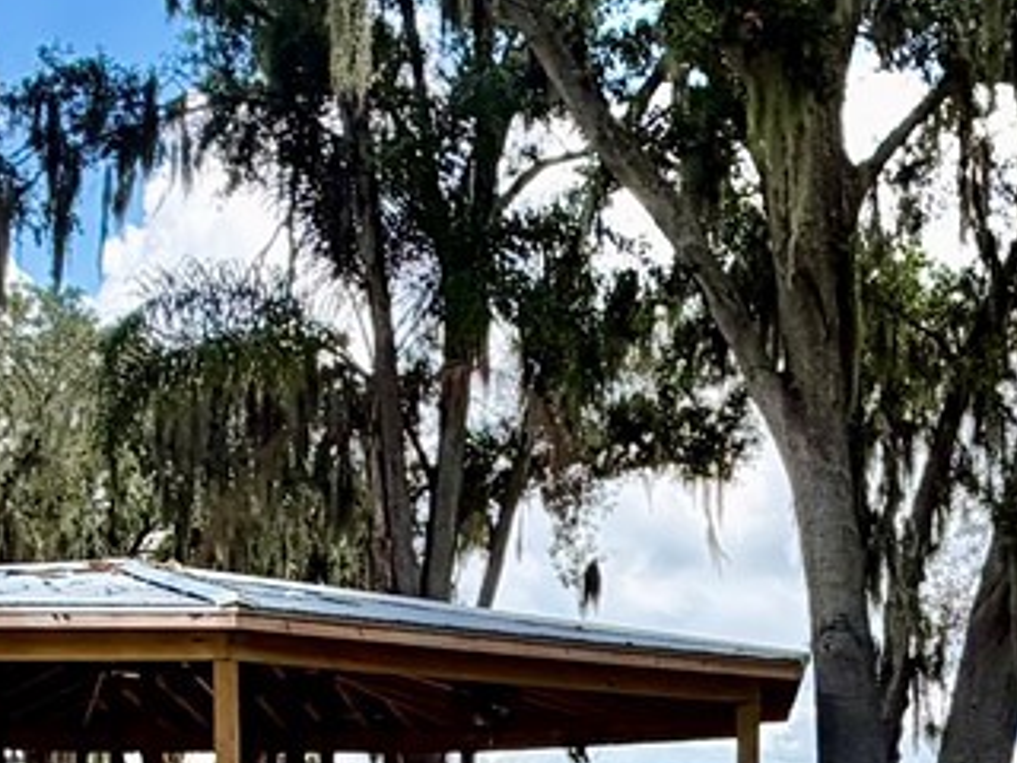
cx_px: 671
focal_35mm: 70
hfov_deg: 27.6
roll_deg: -0.8
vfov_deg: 19.1
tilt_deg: -4.2
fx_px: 2057
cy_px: 1043
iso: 50
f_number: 2.2
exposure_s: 1/502
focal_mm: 2.22
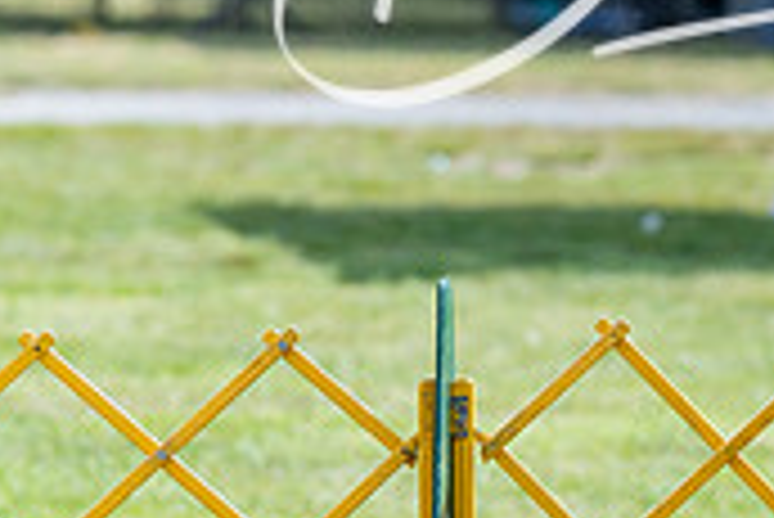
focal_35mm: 643
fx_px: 13836
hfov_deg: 3.2
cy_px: 187
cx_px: 927
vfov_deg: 2.1
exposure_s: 1/1600
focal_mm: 191
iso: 400
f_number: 4.5
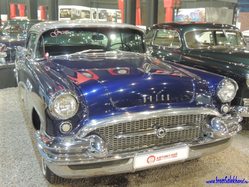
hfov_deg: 43.9
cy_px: 94
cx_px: 124
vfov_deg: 33.6
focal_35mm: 43
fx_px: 309
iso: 800
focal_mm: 7.6
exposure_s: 1/5
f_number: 3.4
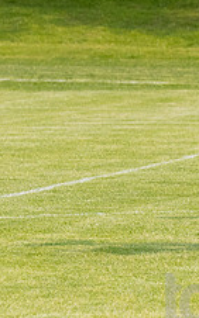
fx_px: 4596
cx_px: 408
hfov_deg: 2.5
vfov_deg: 4.0
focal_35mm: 529
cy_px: 127
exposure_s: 1/2000
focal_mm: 135
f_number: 5.6
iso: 800
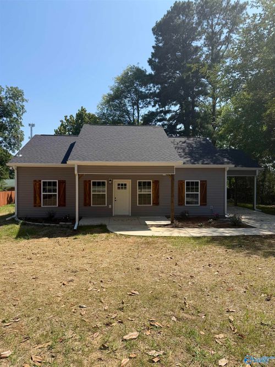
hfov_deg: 56.8
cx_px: 138
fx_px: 254
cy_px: 184
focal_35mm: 24
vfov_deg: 71.6
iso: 80
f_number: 1.78
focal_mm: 6.76
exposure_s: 1/3953
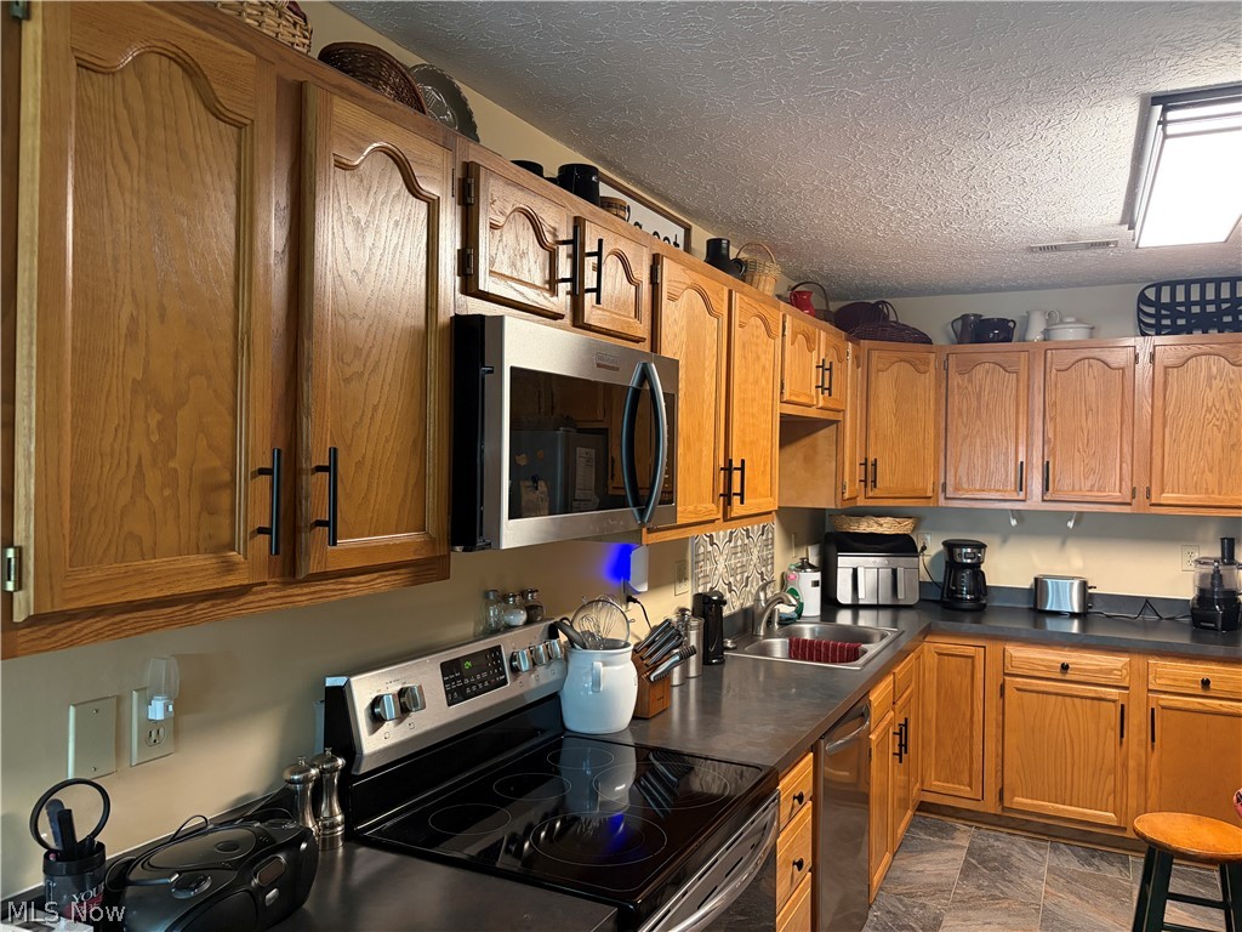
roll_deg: -0.7
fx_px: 933
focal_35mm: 26
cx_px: 621
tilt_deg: -0.1
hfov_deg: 67.3
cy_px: 466
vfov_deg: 53.1
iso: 320
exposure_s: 1/60
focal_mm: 5.96
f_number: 1.6
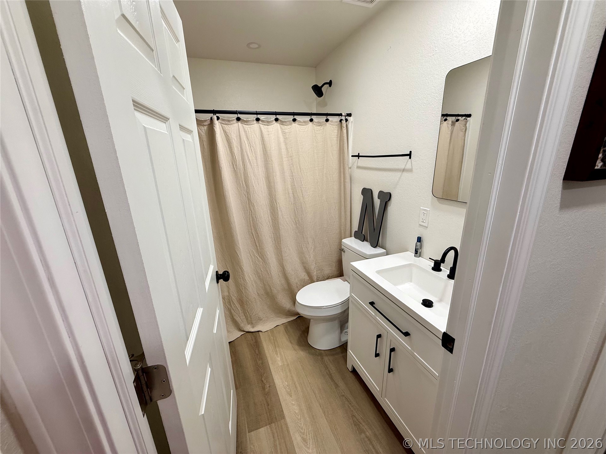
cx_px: 303
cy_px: 227
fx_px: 245
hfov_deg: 102.1
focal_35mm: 14
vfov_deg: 85.7
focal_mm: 2.22
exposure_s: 1/120
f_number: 2.2
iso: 125
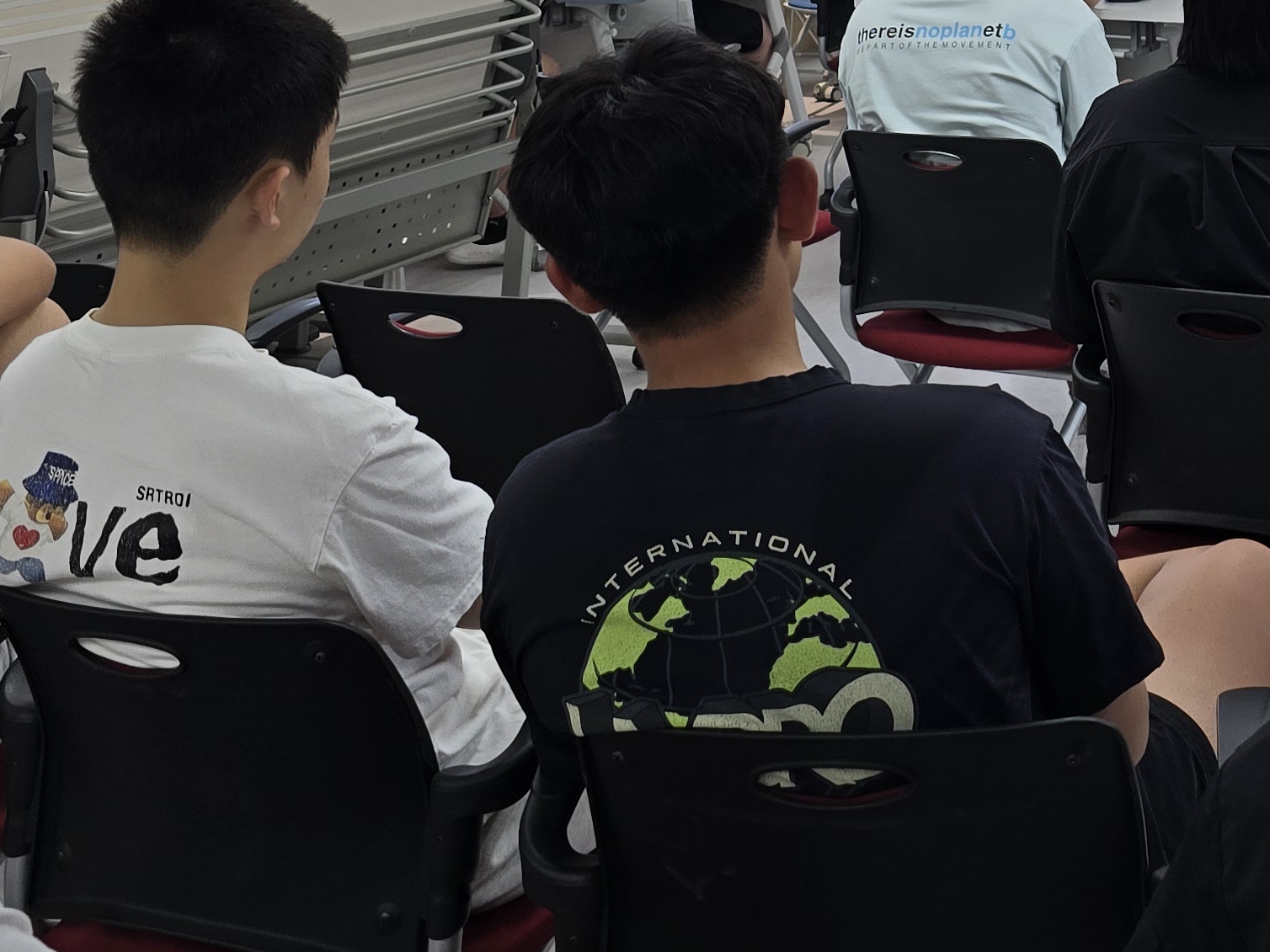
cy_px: -216
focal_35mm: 61
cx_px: 1216
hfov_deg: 29.9
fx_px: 2238
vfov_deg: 22.1
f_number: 1.7
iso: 40
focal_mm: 6.3
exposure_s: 1/120
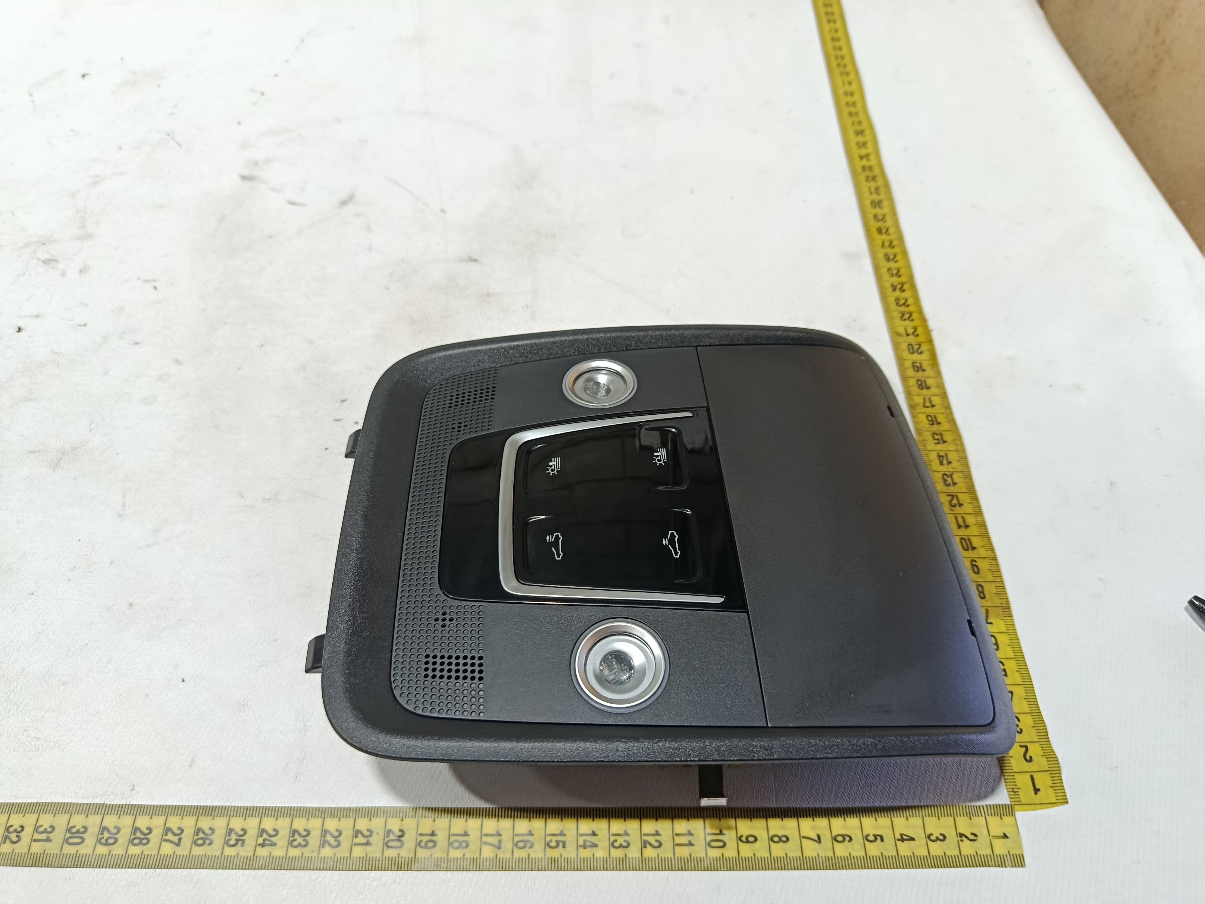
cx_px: 602
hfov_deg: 71.6
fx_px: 835
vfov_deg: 56.8
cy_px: 452
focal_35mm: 24
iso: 269
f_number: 1.7
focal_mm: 5.24
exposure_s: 1/120
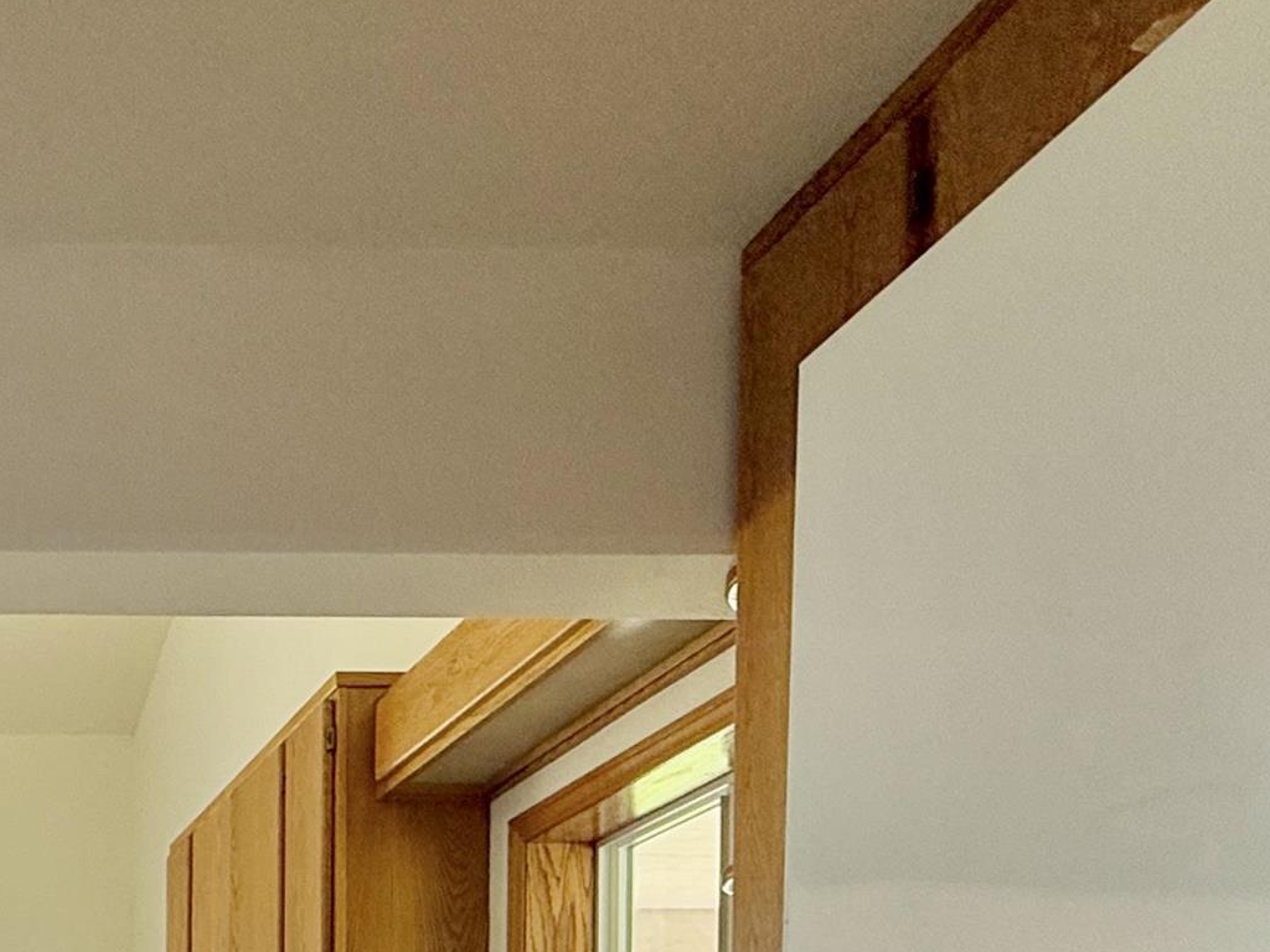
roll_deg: -0.5
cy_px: 1282
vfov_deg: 27.7
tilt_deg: -0.4
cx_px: -102
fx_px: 1541
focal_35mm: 42
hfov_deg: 37.9
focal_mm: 2.22
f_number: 2.2
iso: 64
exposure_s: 1/104
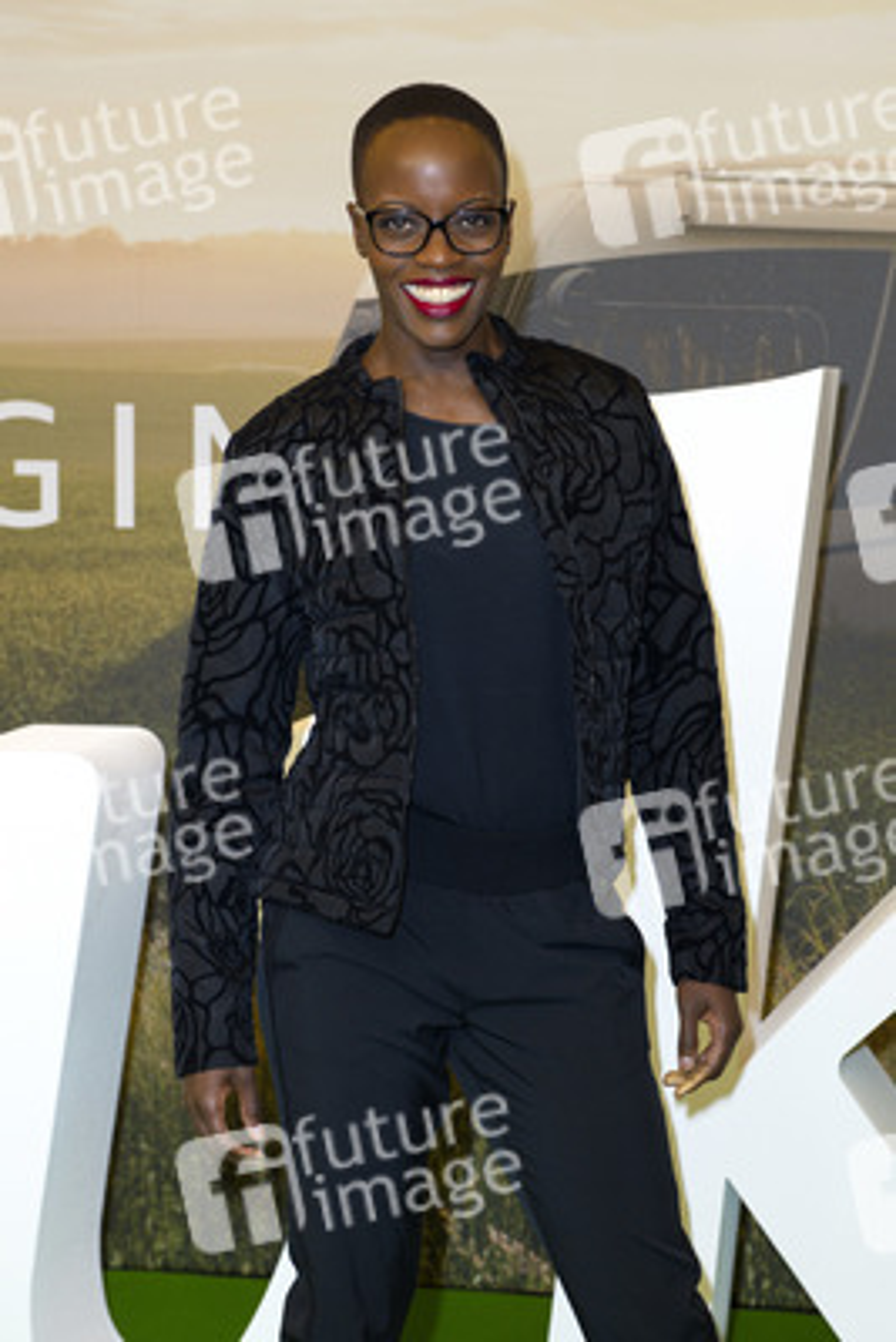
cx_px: 448
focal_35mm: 70
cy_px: 671
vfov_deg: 28.8
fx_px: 2611
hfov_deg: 19.5
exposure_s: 1/160
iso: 800
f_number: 6.3
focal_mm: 70
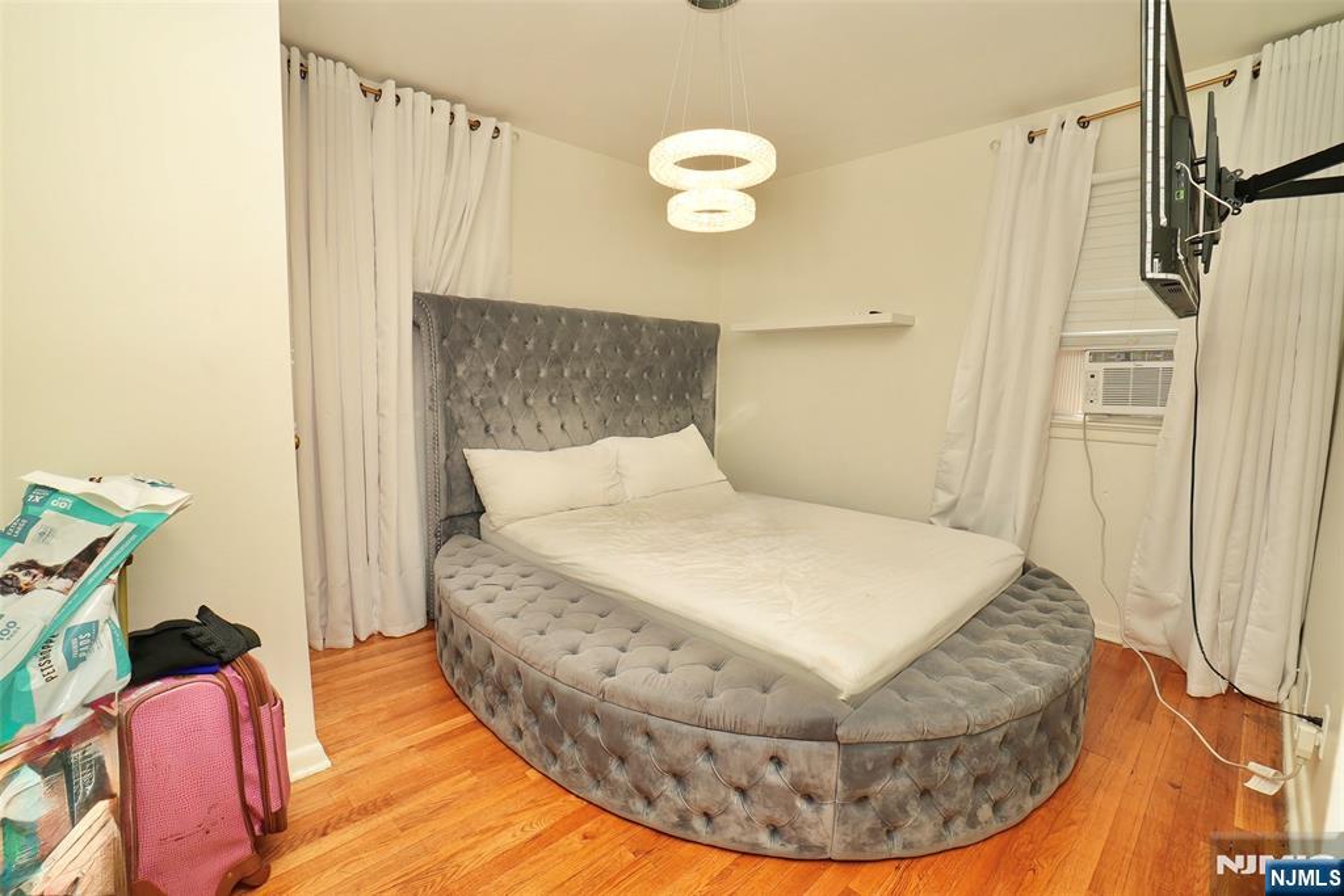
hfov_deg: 100.4
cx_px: 672
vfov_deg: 77.3
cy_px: 448
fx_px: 560
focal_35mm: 15
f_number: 10
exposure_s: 1/80
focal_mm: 10
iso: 320
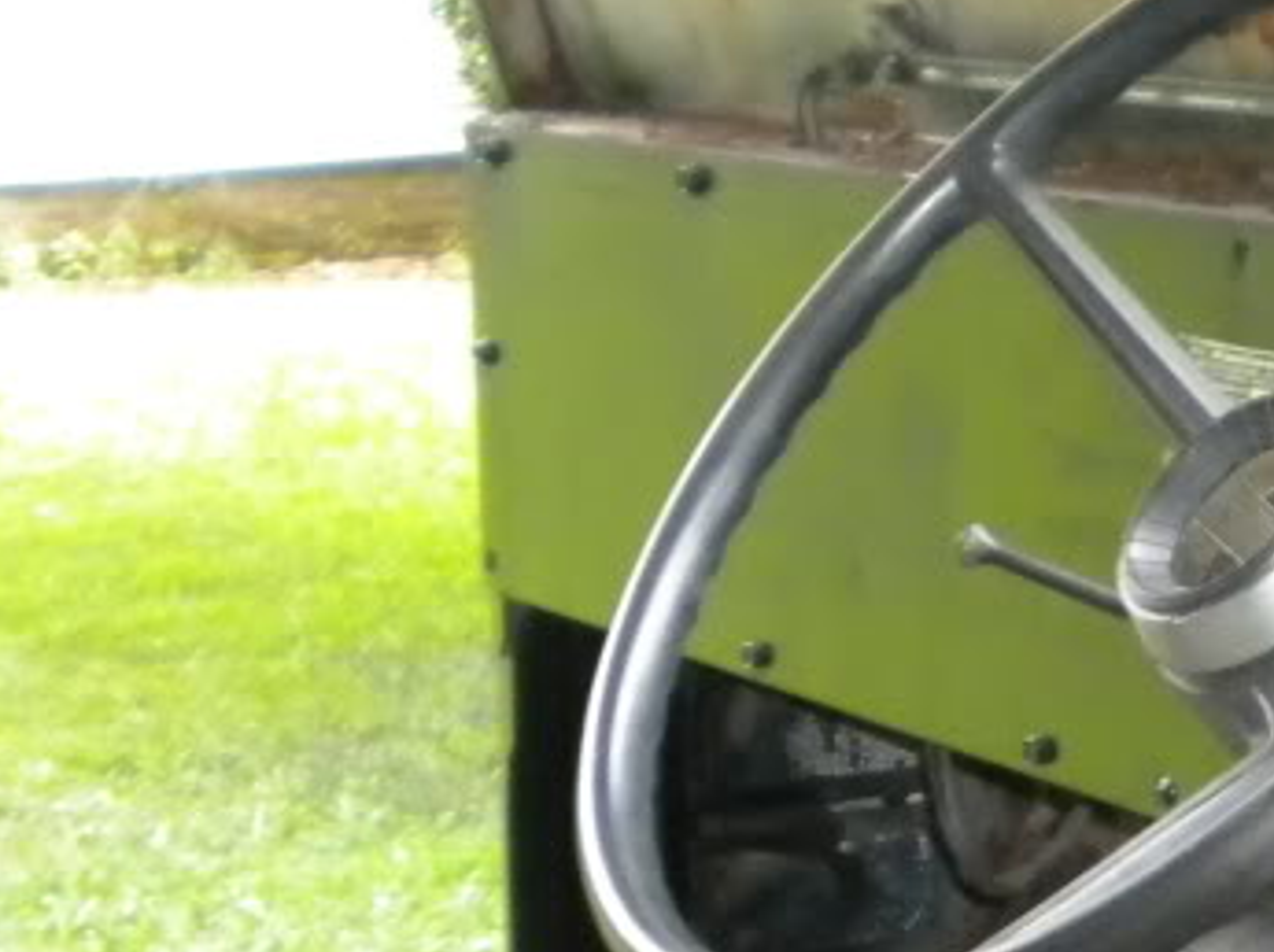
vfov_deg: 14.1
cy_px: 753
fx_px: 3824
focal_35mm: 104
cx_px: 1614
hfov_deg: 17.8
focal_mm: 6.3
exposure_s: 1/30
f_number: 3.1
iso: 400
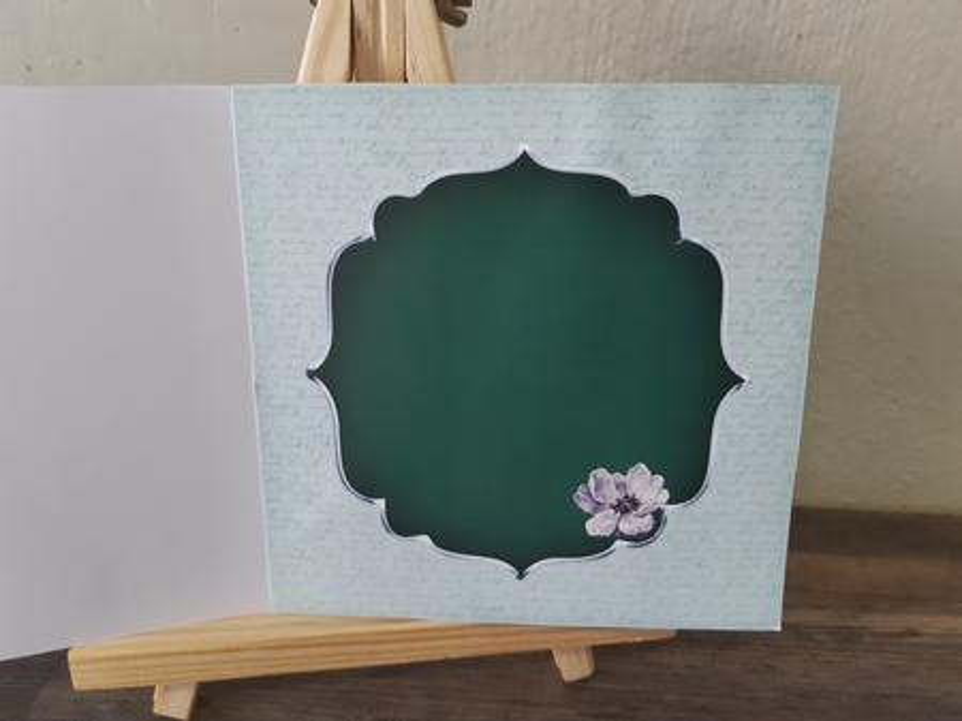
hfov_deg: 67.3
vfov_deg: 53.0
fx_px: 722
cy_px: 360
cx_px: 481
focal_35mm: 26
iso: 125
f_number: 1.7
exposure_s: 1/50
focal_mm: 3.92
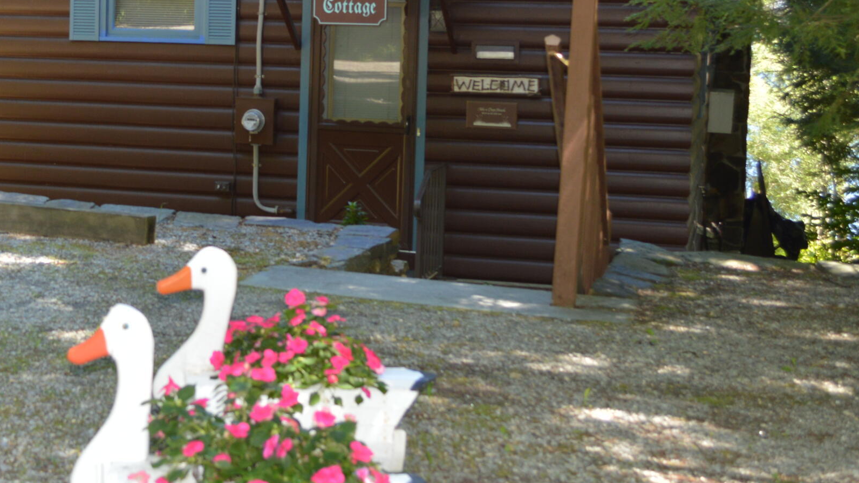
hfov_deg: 29.2
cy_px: 59
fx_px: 1617
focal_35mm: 71
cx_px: 186
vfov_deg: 16.8
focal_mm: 24
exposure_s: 1/125
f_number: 4
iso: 200
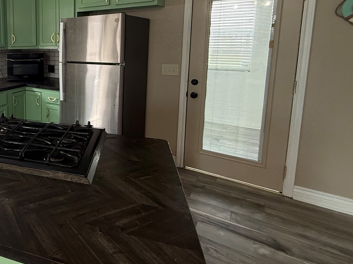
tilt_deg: -8.2
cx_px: 33
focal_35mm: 26
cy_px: 76
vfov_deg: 51.4
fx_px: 265
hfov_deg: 57.5
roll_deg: +1.0
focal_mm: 2.22
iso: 320
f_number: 2.2
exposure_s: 1/120
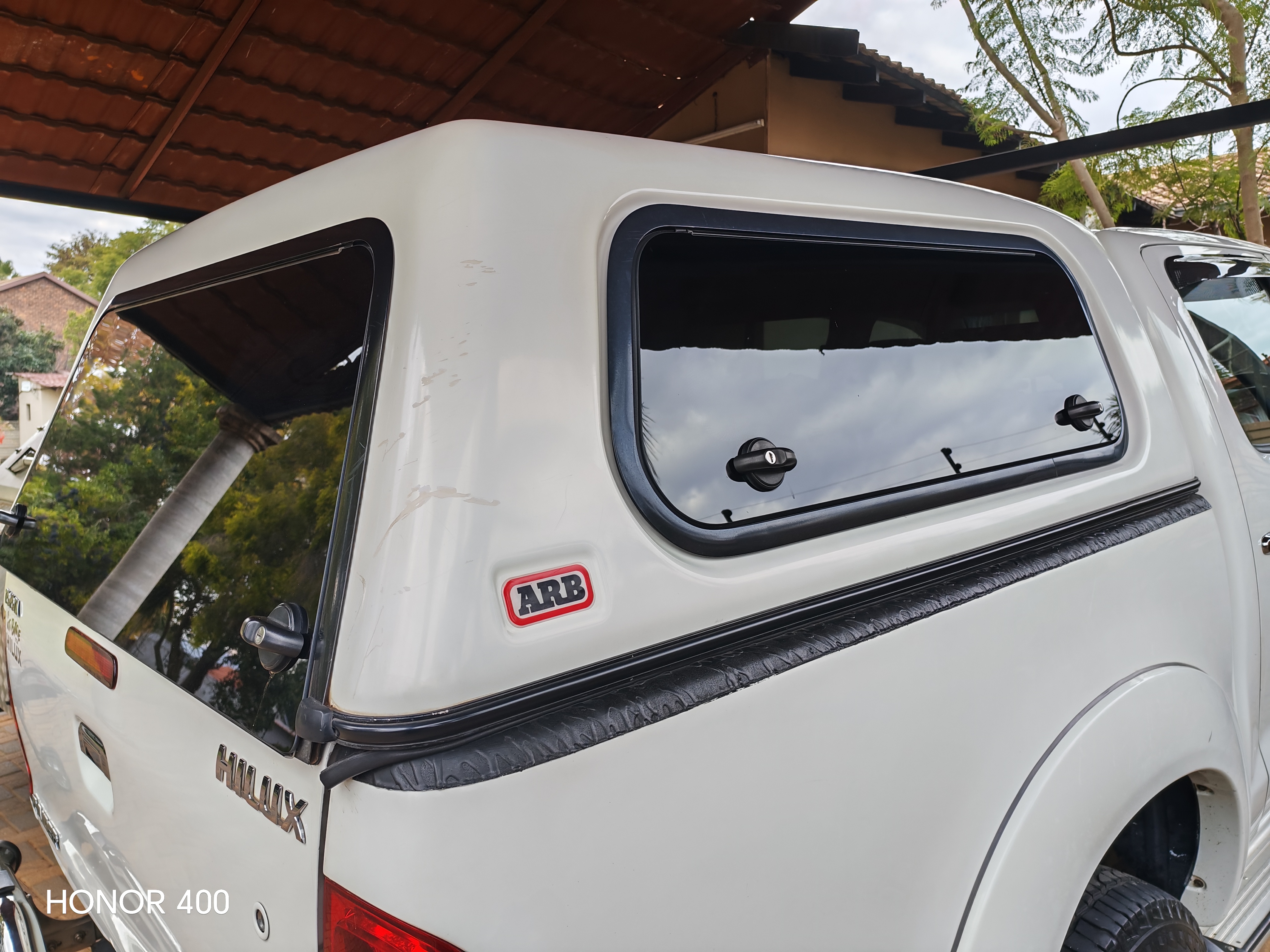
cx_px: 635
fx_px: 991
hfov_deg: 65.3
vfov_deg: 51.4
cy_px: 476
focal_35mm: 27
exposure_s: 1/100
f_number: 1.9
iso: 50
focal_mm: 6.12
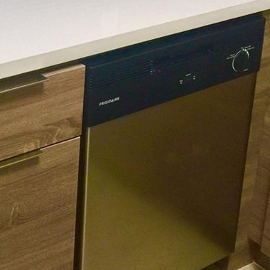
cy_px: 11
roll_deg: +0.3
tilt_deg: -15.8
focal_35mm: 81
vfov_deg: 20.8
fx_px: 715
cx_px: -25
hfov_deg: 20.4
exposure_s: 1/30
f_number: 2.2
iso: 32
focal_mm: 4.15
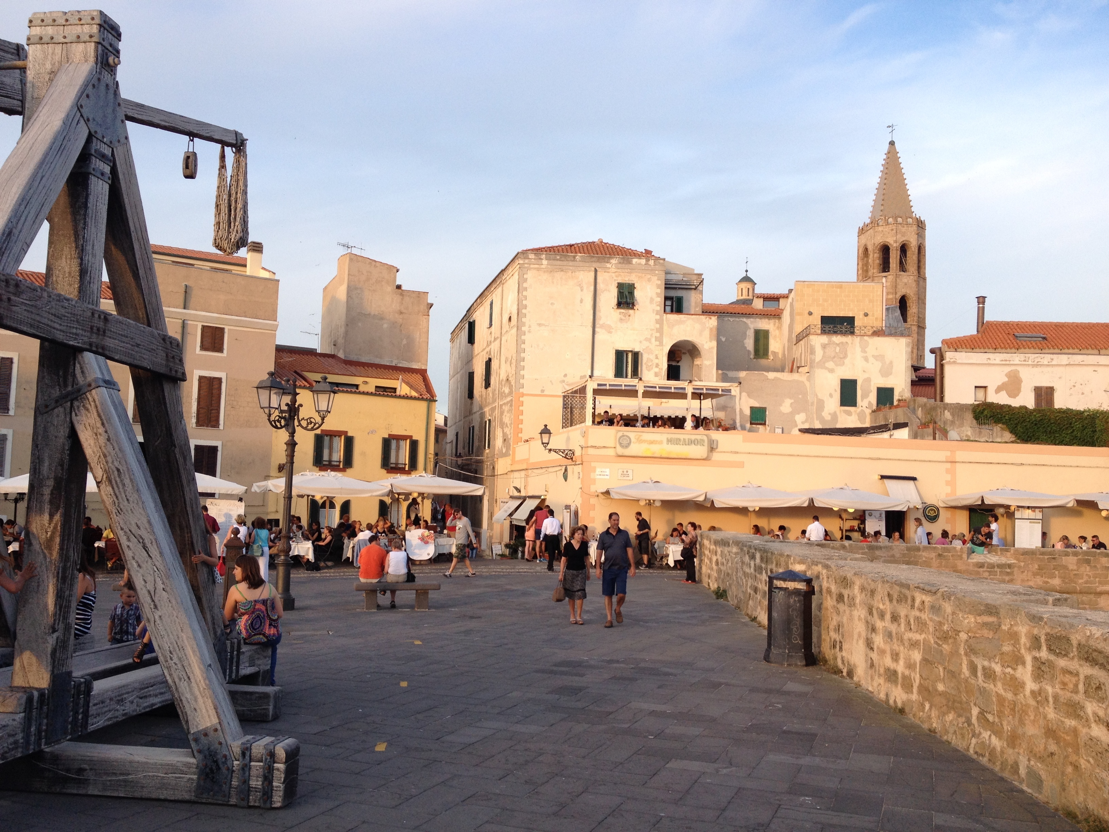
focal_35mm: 35
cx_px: 554
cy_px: 416
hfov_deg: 52.6
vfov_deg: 40.7
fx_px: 1121
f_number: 2.4
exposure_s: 1/270
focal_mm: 4.28
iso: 50
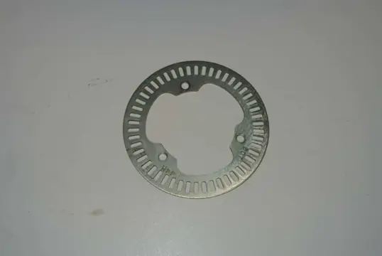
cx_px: 191
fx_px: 552
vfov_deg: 26.1
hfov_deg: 38.1
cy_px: 128
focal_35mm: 52
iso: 200
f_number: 4.8
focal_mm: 19.6
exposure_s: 1/60
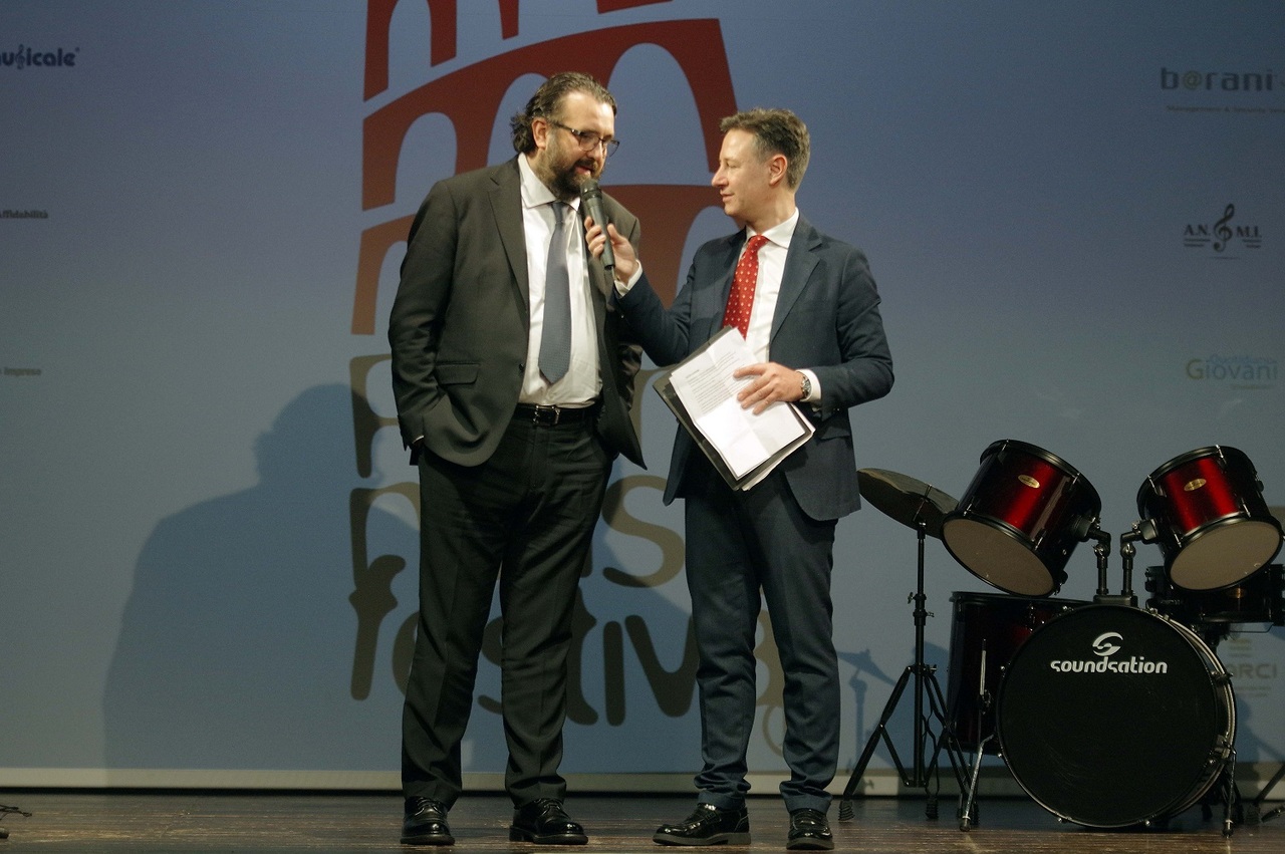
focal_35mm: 139
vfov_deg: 9.9
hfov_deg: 14.8
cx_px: 642
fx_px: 4957
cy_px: 427
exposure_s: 1/250
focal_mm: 93
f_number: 3.2
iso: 800
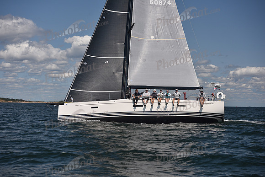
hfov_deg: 28.8
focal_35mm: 70
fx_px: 515
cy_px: 88
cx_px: 132
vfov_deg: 19.5
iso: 250
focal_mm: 70
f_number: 4
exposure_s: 1/2500
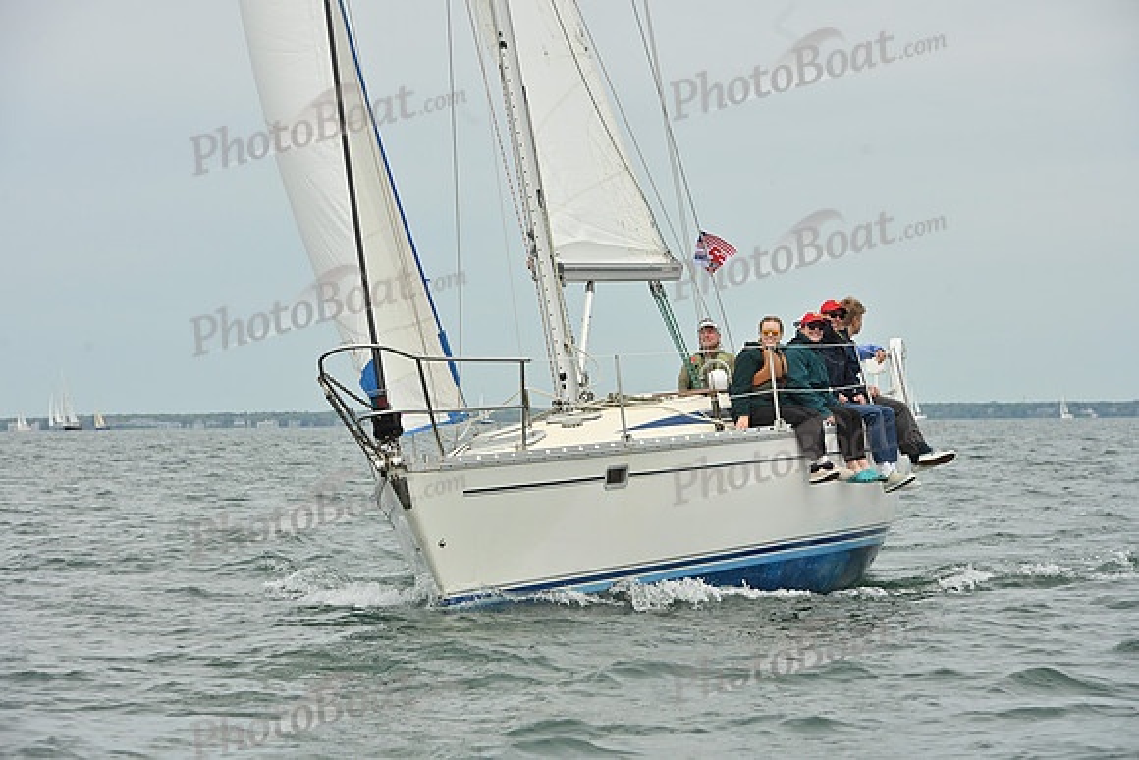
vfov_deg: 8.9
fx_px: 4905
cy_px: 380
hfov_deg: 13.2
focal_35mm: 155
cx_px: 570
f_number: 11
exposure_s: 1/1250
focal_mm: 155
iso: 320
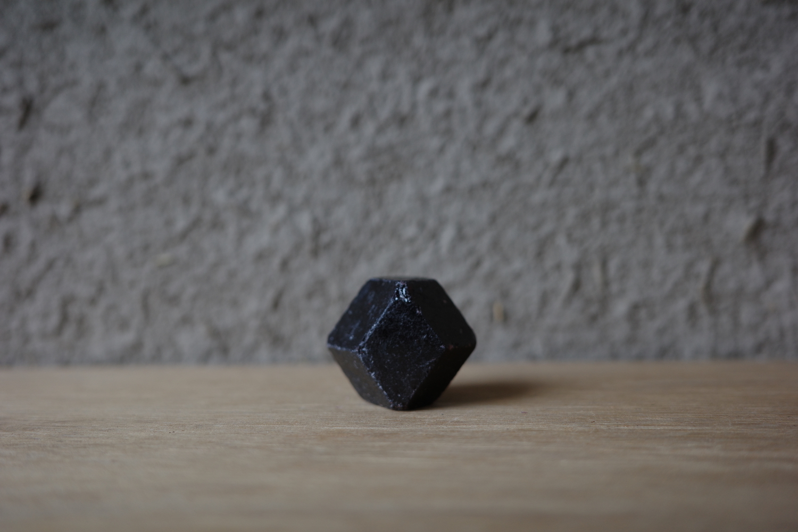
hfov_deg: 48.5
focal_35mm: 40
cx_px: 399
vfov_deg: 33.4
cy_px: 266
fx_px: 887
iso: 200
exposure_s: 1/125
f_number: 2.8
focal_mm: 26
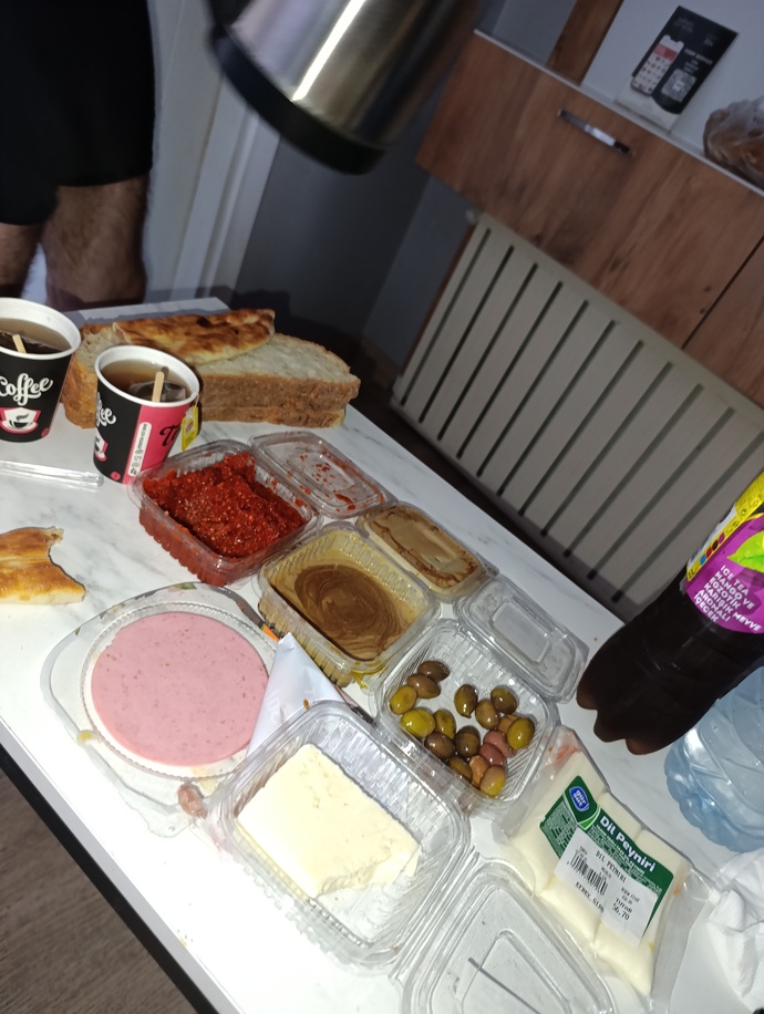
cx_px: 382
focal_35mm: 23
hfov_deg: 59.0
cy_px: 507
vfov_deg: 73.8
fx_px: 675
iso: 1000
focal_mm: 6.14
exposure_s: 1/50
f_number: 1.6
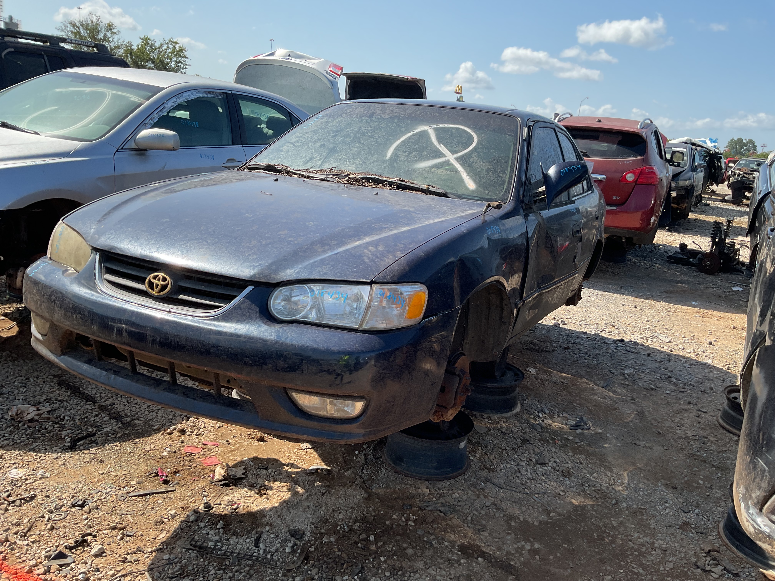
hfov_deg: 61.7
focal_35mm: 29
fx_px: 649
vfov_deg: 48.2
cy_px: 290
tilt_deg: -13.7
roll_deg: -5.8
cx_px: 388
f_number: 1.8
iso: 16
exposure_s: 1/1121
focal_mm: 3
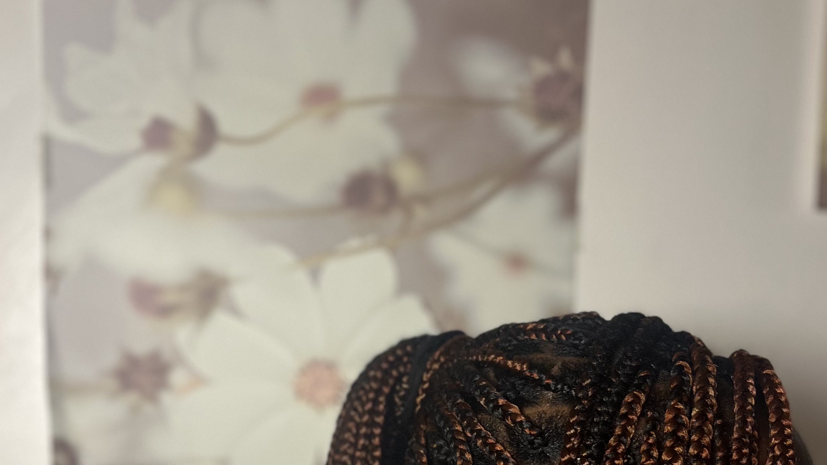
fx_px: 1184
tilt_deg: -6.3
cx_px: 390
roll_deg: -2.4
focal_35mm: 54
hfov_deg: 38.5
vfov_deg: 21.4
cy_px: 478
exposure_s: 1/50
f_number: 1.6
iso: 125
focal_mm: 5.1
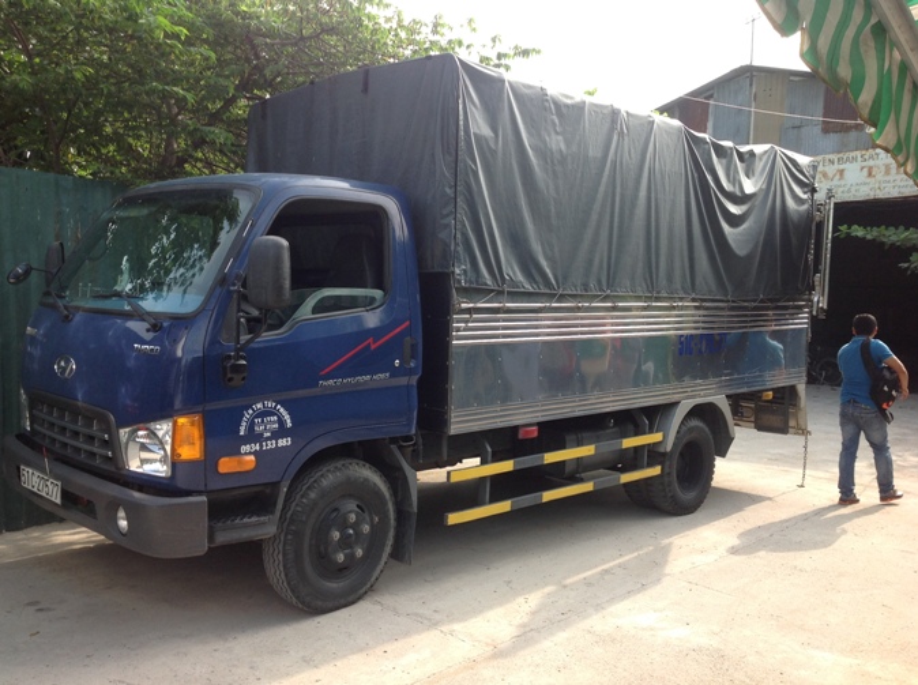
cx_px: 459
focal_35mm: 35
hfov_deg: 52.7
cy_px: 342
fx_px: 927
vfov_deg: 40.6
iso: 50
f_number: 2.4
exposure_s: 1/438
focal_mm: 4.28
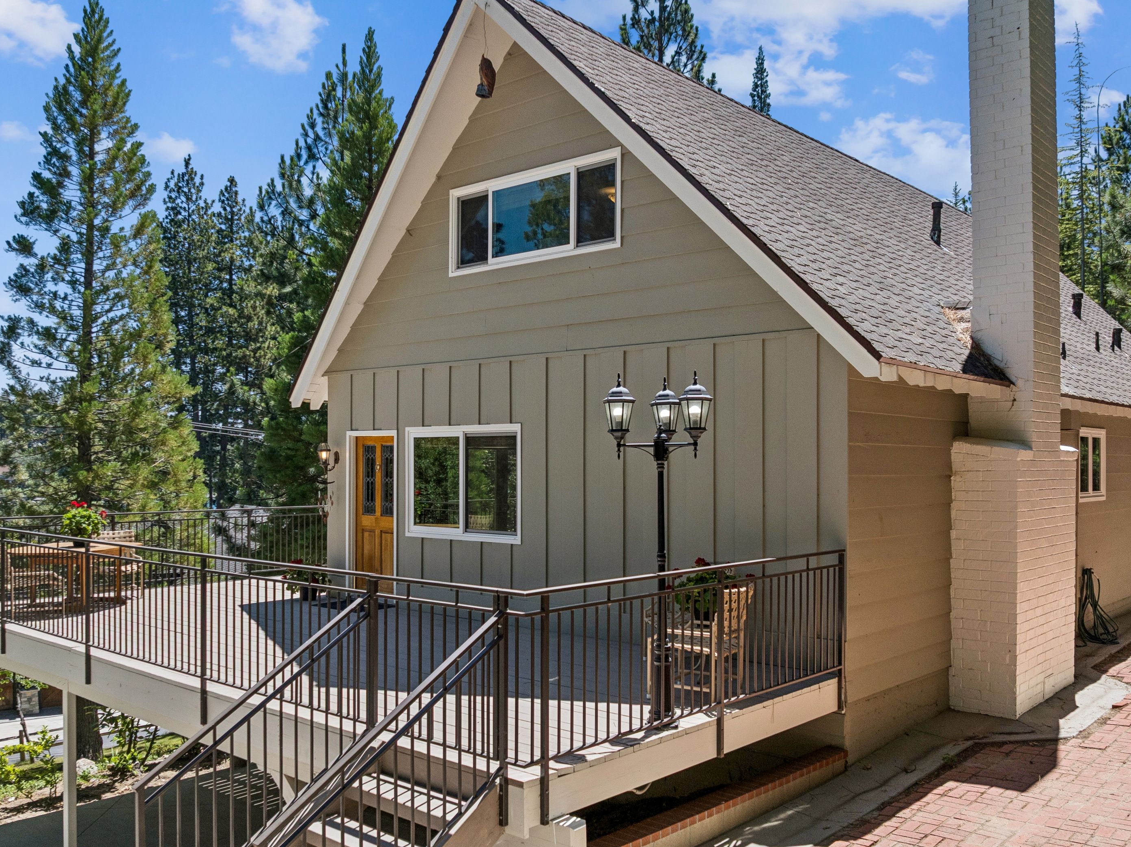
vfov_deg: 45.4
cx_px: 575
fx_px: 1012
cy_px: 456
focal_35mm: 31
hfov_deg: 58.4
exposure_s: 1/60
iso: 100
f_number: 2.8
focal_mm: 12.3
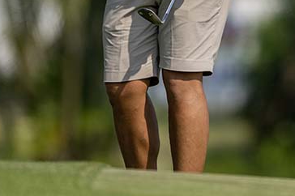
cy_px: -57
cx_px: 209
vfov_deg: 1.3
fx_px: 8645
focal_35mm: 1056
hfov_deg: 2.0
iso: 140
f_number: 2.8
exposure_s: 1/2500
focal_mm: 400
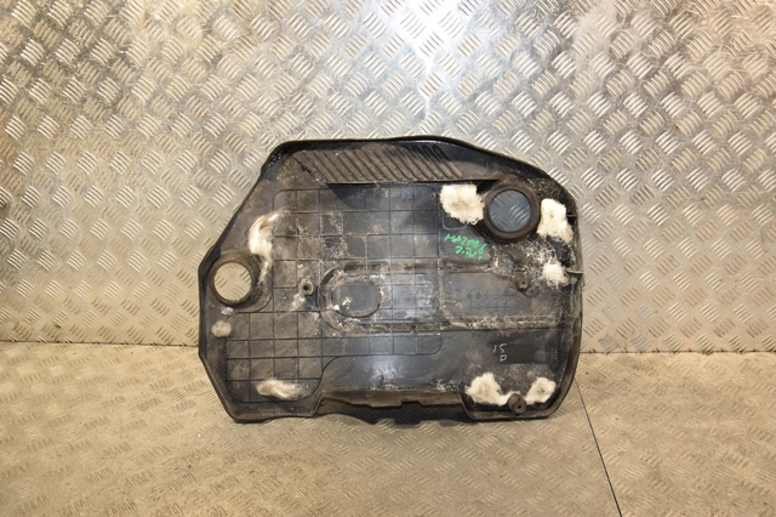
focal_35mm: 32
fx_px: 679
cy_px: 258
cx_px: 388
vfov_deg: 41.7
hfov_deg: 59.5
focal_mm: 21
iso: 800
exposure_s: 1/200
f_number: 5
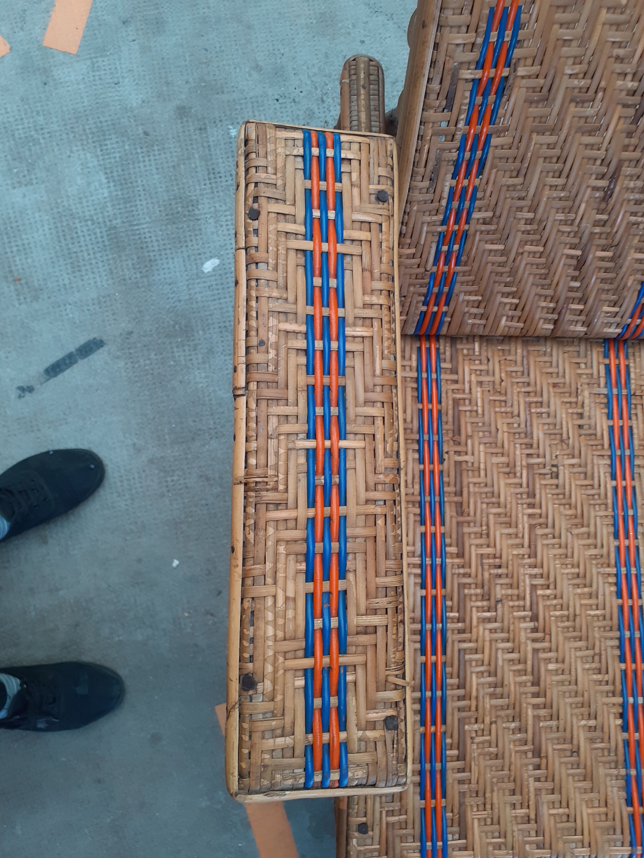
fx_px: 670
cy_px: 429
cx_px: 322
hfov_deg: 51.4
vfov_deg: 65.3
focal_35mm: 27
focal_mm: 3.6
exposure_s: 1/100
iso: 64
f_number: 1.9
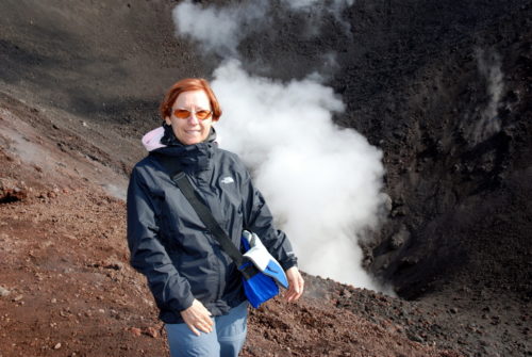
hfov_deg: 53.1
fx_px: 533
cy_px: 178
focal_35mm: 36
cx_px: 266
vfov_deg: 37.0
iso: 100
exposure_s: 1/200
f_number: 6.3
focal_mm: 24
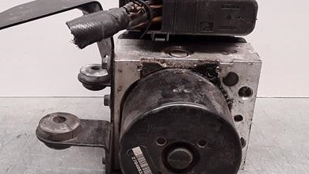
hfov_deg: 41.2
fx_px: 410
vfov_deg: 24.0
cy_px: 84
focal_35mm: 50
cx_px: 132
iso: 50
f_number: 1.9
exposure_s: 1/50
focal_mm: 2.91
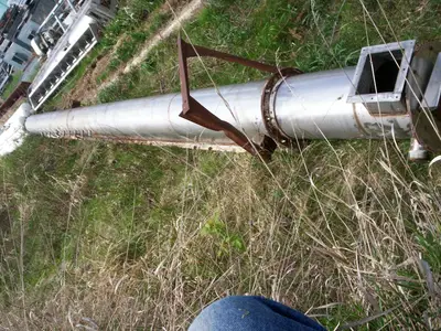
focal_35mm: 36
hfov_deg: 51.4
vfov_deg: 39.7
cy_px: 166
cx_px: 220
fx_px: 459
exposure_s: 1/482
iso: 100
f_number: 4.5
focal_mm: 5.9
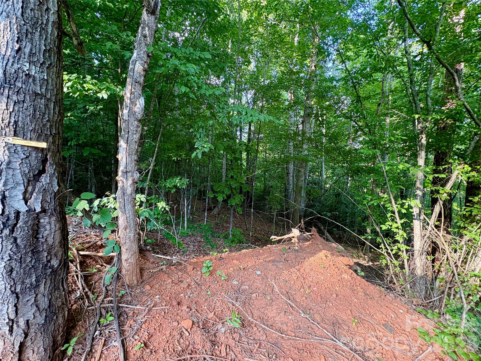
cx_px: 240
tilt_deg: -2.5
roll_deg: -0.9
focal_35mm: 14
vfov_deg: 85.7
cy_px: 180
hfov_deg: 102.1
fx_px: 195
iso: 250
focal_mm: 2.22
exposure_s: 1/80
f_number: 2.2
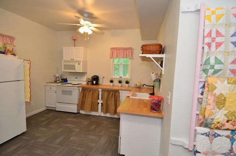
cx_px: 118
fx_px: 118
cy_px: 78
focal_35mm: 18
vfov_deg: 67.2
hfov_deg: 90.1
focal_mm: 12
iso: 800
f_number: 5.6
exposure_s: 1/60
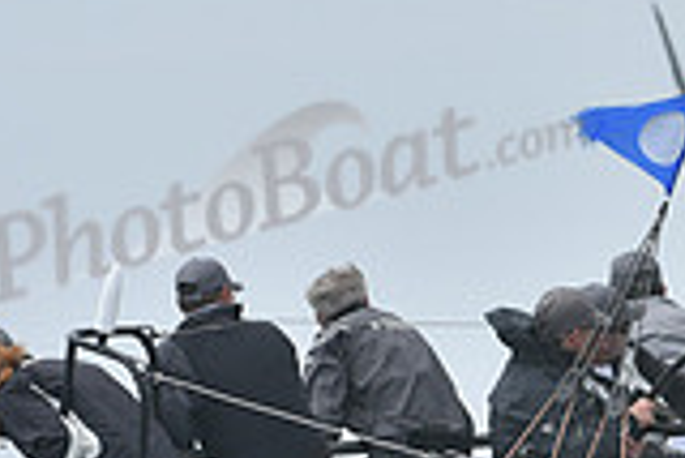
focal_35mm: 723
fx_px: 13769
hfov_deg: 2.8
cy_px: 353
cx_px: 813
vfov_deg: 1.9
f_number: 6.3
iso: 320
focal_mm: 200
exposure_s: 1/1000
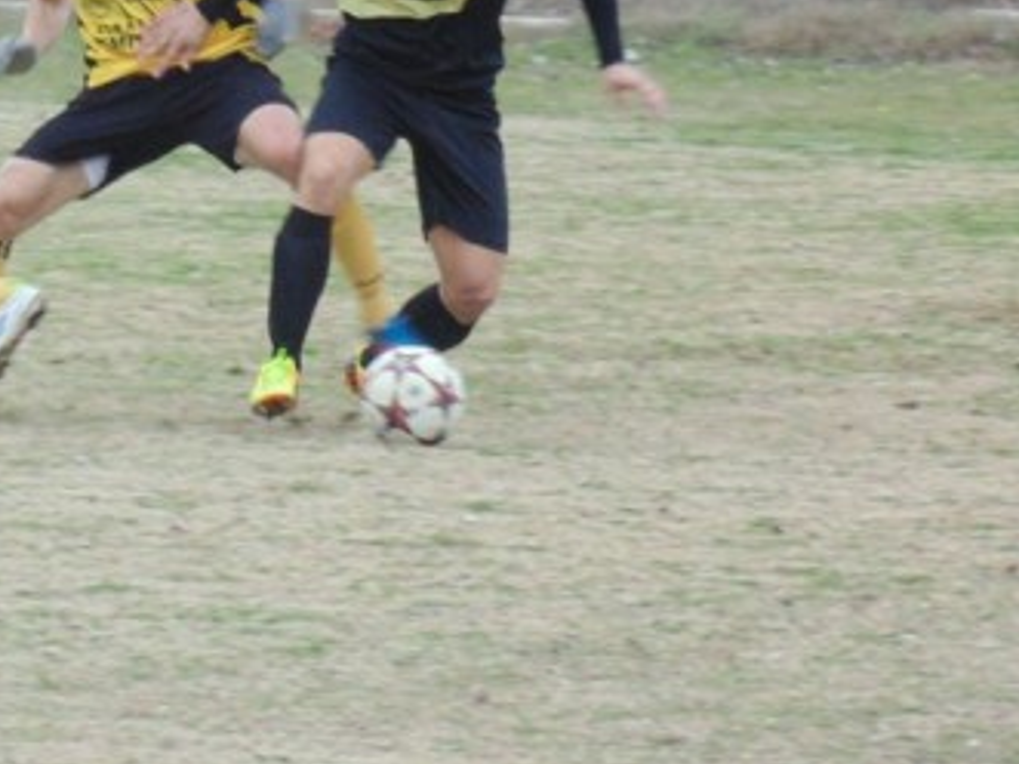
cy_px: 112
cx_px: 22
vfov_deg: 2.7
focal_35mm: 559
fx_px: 16449
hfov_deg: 3.5
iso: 200
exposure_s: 1/125
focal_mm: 50.1
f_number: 5.8
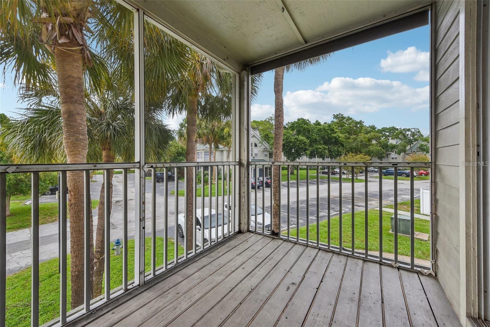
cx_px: 245
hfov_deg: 104.2
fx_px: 191
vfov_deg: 81.2
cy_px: 164
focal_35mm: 14
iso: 400
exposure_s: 1/160
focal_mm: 14
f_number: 8
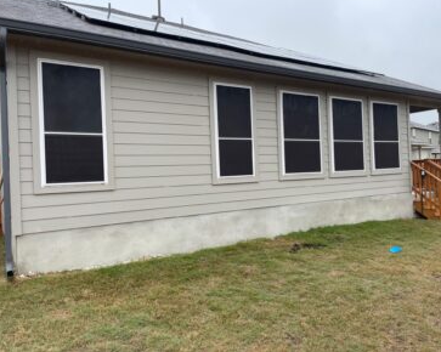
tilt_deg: -0.5
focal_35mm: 28
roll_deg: +2.6
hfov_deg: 62.2
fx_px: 365
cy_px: 171
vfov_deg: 51.5
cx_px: 237
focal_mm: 4.2
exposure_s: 1/286
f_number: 1.6
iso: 32
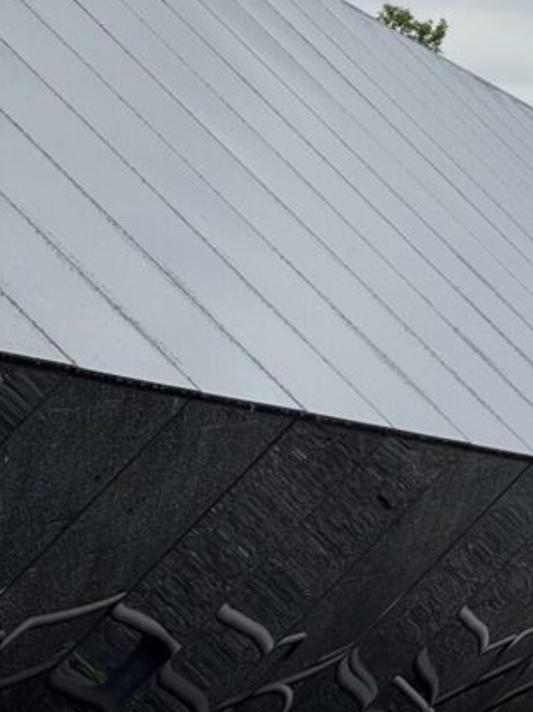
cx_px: 824
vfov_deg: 6.7
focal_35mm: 297
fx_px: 6104
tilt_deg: +3.8
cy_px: 270
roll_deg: +0.8
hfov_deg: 5.0
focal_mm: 15.66
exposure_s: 1/668
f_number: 2.8
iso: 64
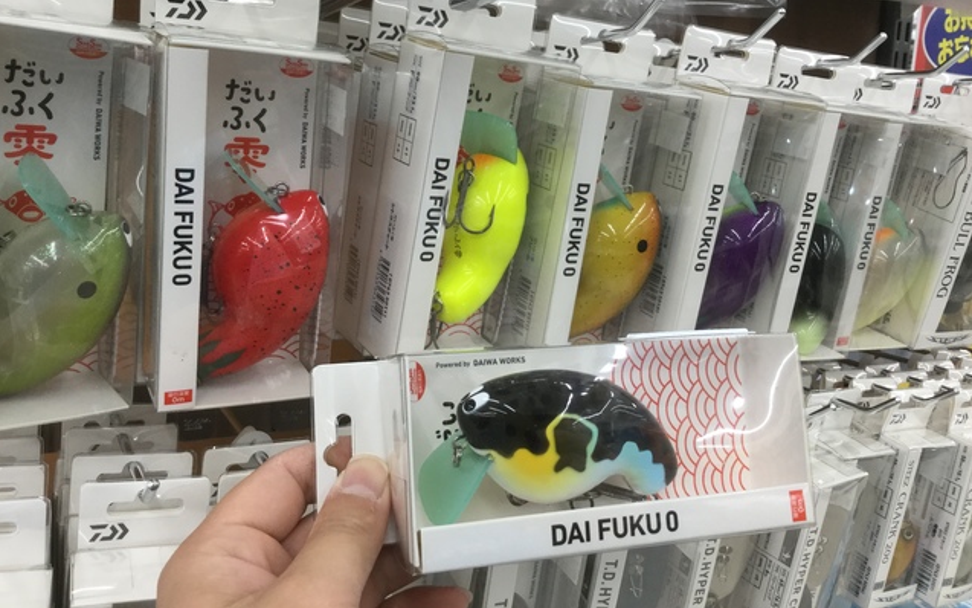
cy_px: 243
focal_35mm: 33
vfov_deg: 38.2
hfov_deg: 58.1
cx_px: 485
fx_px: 874
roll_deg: -3.7
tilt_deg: -6.6
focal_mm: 3.3
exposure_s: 1/33
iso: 40
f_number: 2.4
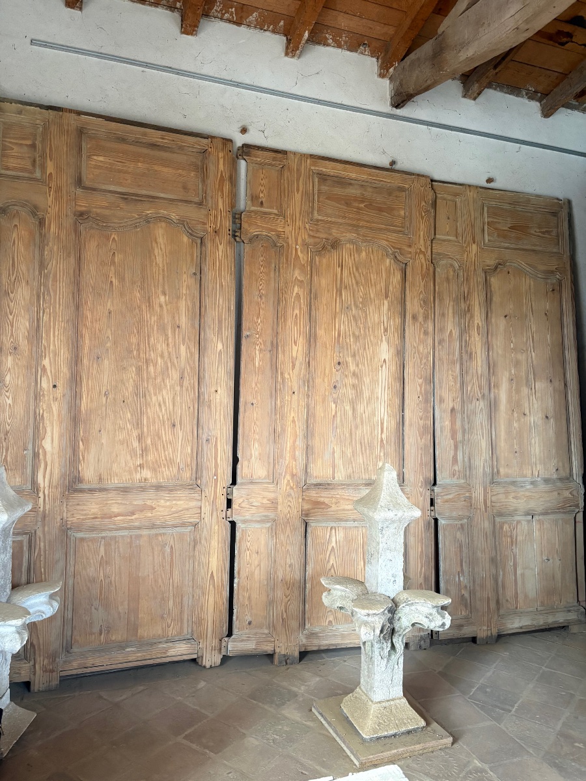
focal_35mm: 26
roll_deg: -1.7
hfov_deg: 53.1
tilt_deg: -1.3
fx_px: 587
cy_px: 390
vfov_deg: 67.3
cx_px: 293
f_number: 1.6
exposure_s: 1/60
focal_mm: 5.96
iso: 250
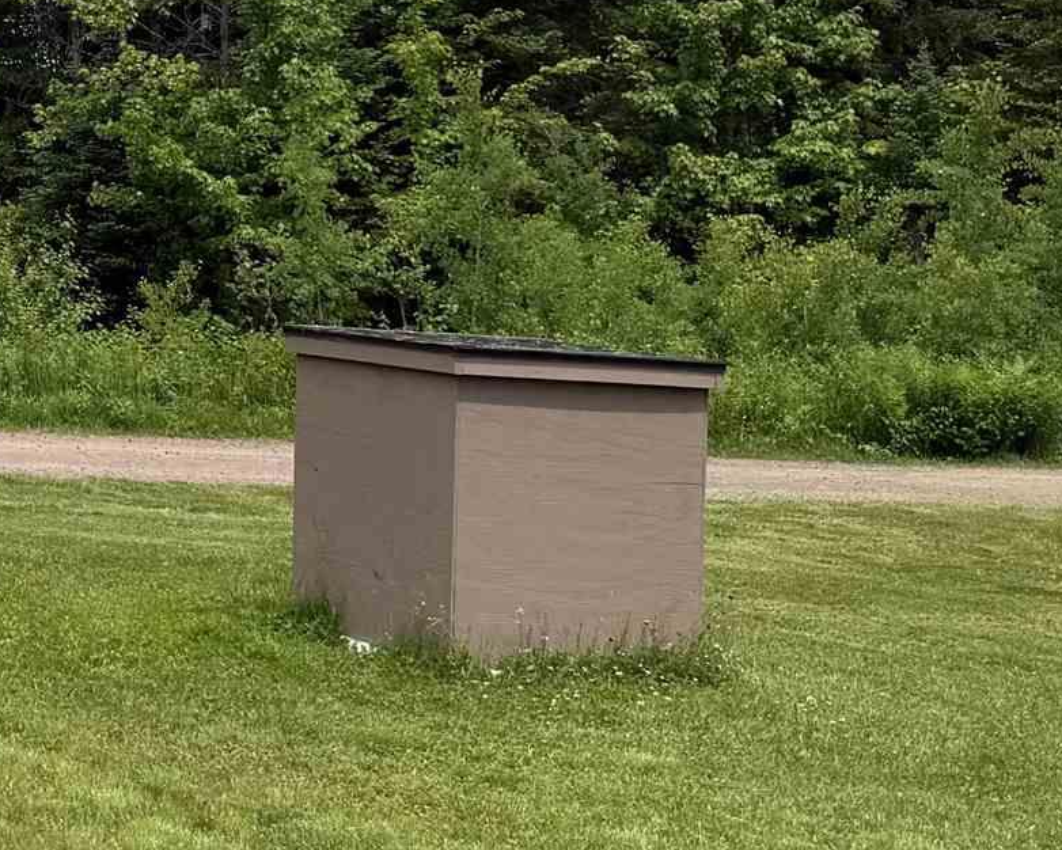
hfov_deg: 18.2
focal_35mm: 92
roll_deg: -1.0
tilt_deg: +5.0
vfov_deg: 16.3
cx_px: -584
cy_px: -61
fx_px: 2892
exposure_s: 1/6711
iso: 80
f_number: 1.78
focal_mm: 6.76
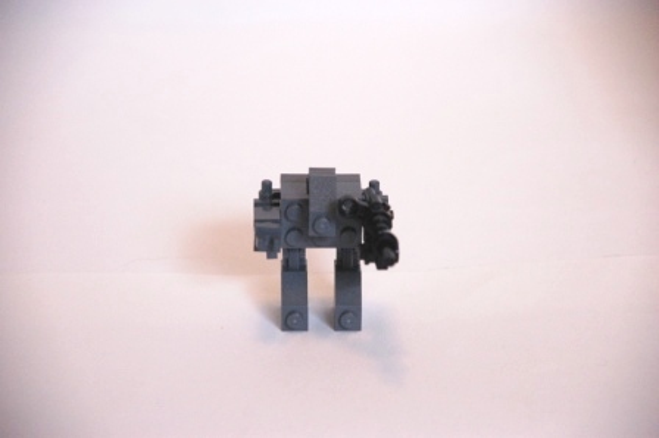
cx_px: 330
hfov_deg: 10.2
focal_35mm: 202
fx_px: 3704
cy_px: 219
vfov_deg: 6.8
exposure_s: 1/125
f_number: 5.6
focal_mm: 135
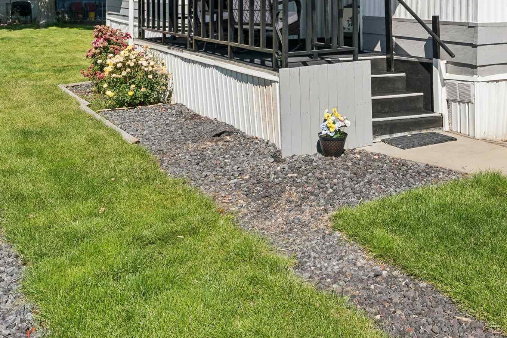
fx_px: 622
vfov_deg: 28.5
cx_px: 407
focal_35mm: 44
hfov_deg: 42.4
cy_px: -2
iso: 400
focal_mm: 19.5
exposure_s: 1/320
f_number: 13
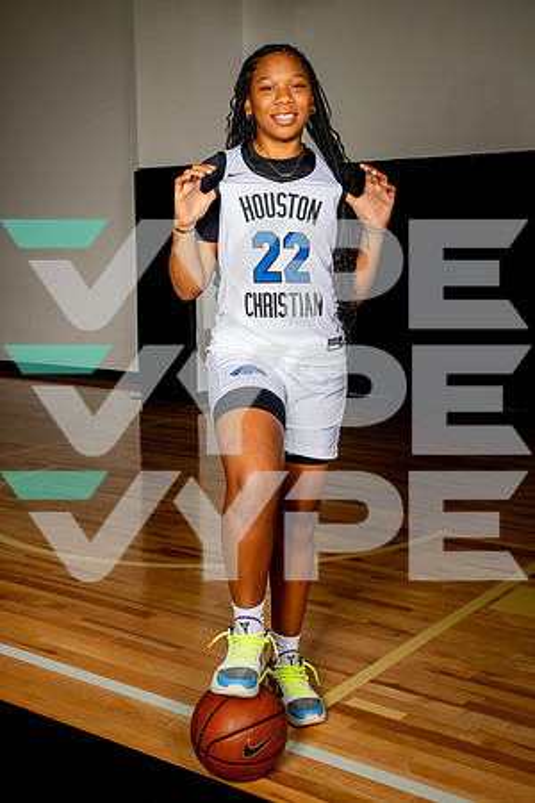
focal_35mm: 48
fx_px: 1070
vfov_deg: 41.1
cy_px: 402
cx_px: 268
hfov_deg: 28.1
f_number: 8
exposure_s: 1/500
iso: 250
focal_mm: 48
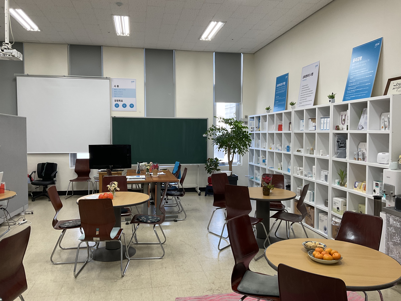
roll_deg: -0.7
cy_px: 150
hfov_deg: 61.7
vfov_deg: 48.2
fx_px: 336
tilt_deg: -3.9
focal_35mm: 29
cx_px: 200
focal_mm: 3
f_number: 1.8
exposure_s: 1/60
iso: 50
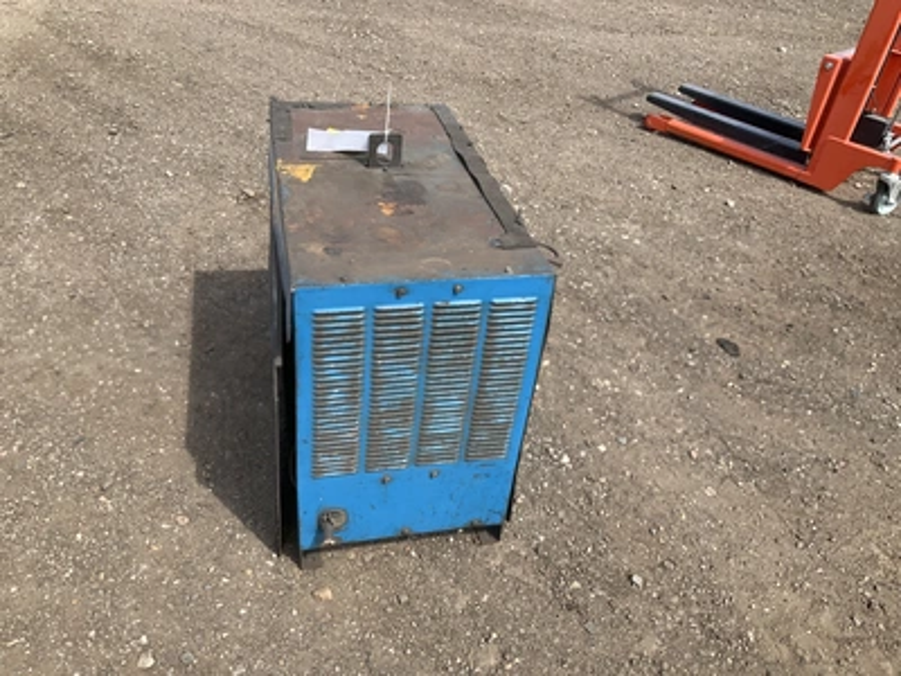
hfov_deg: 61.7
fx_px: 755
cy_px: 338
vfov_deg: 48.2
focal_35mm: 29
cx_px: 450
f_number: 1.8
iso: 25
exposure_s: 1/997
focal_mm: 3
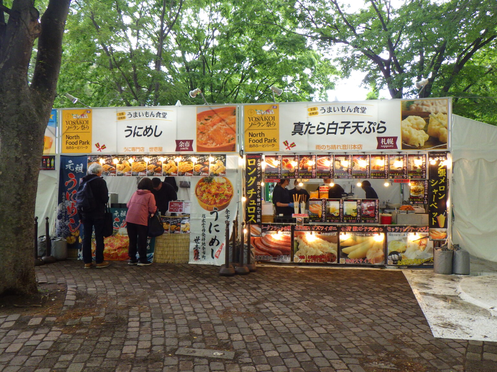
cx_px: 248
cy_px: 186
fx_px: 402
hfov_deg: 63.4
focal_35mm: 28
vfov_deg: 49.7
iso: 125
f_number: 4.2
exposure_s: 1/60
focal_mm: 5
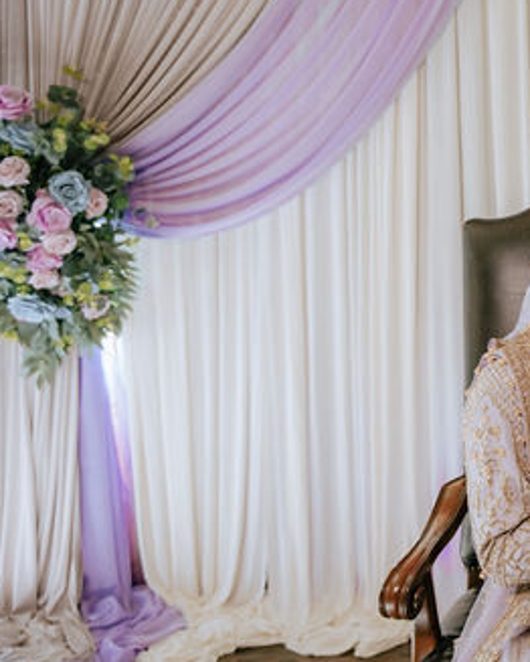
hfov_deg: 23.9
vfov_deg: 32.3
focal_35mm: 58
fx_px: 1136
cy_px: 242
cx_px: 635
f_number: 3.2
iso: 1250
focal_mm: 31.6
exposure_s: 1/200
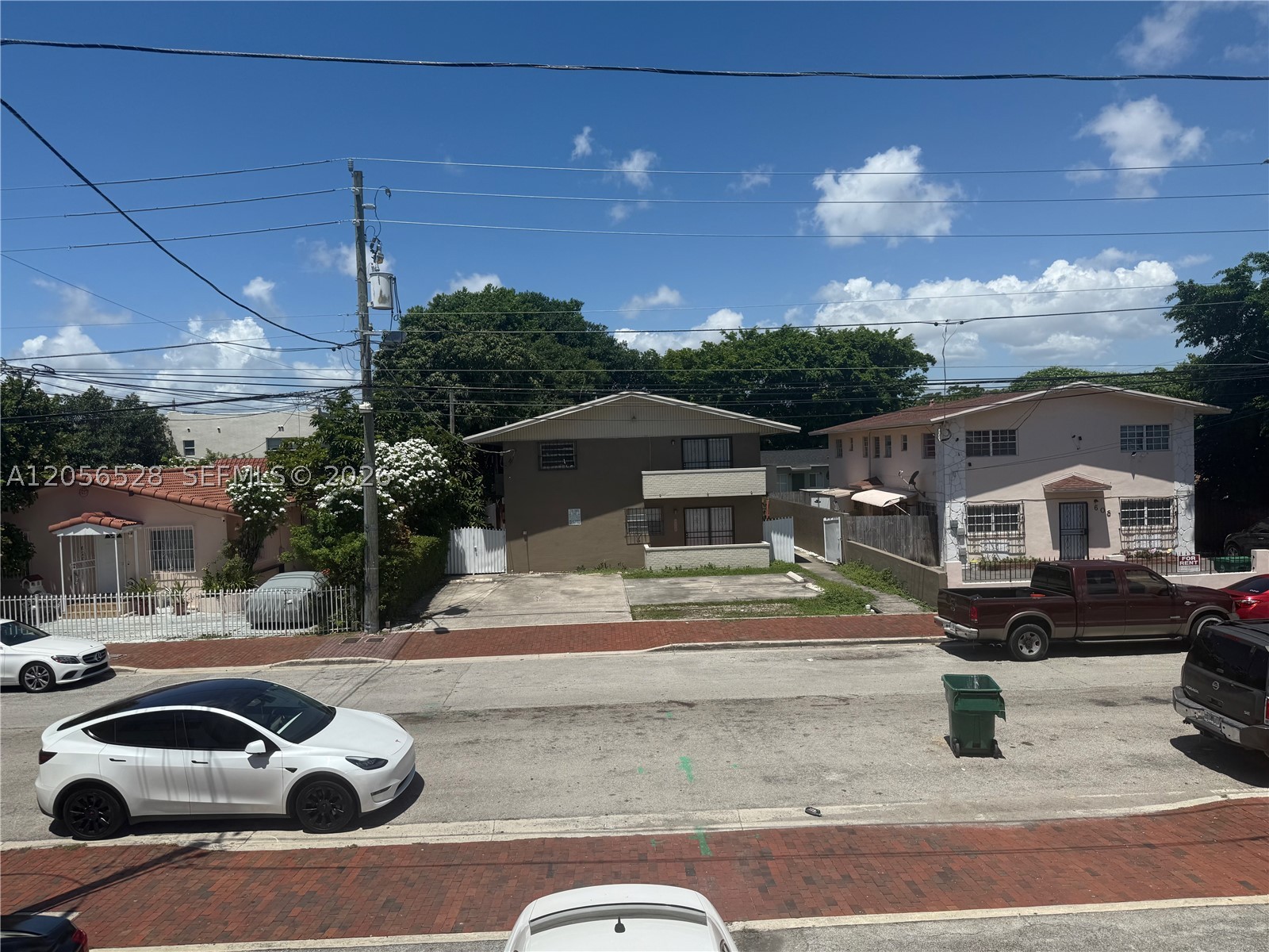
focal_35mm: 24
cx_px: 634
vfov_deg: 56.8
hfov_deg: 71.6
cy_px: 476
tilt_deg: -1.6
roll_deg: +2.1
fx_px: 880
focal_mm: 6.76
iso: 80
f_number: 1.78
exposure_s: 1/8130
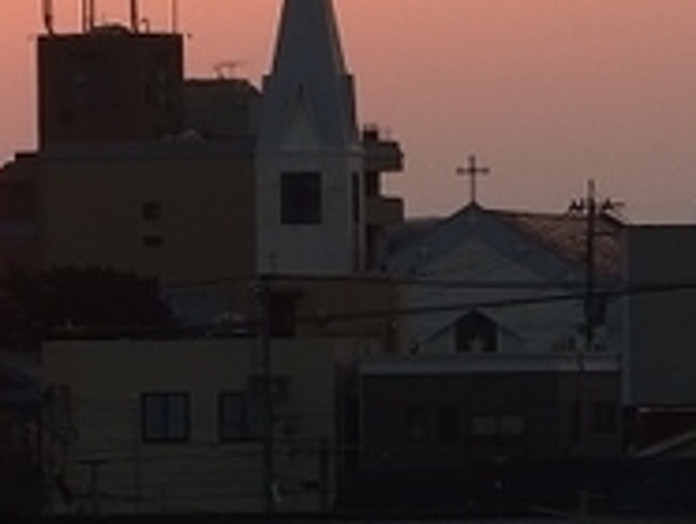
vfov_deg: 2.7
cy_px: -135
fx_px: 11254
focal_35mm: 559
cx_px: -210
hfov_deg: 3.5
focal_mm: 23.5
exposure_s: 1/250
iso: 100
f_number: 3.5
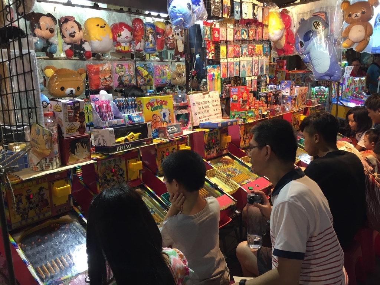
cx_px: 190
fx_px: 318
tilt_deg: -15.0
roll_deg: -1.1
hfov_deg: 61.7
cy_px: 142
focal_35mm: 29
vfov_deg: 48.2
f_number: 2.2
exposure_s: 1/30
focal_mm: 4.15
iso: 64
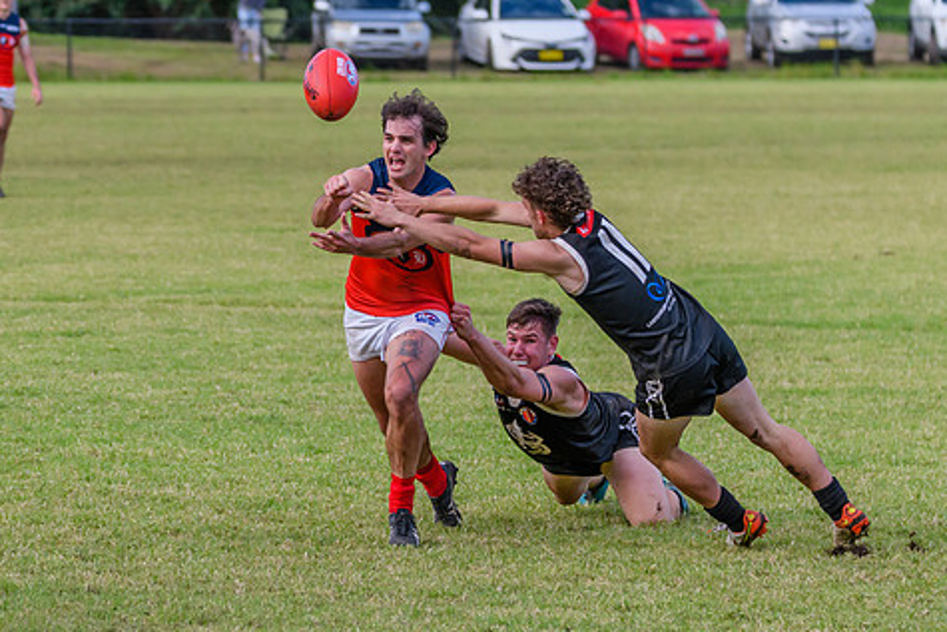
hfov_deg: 6.1
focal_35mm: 336
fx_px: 8841
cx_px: 383
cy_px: 440
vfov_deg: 4.1
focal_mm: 170
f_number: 5
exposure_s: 1/2000
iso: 1000
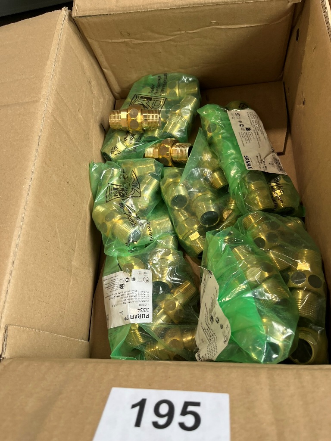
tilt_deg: -63.7
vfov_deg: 67.3
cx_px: 166
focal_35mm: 26
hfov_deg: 53.1
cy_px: 220
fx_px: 331
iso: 100
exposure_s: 1/100
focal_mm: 5.1
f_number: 1.6
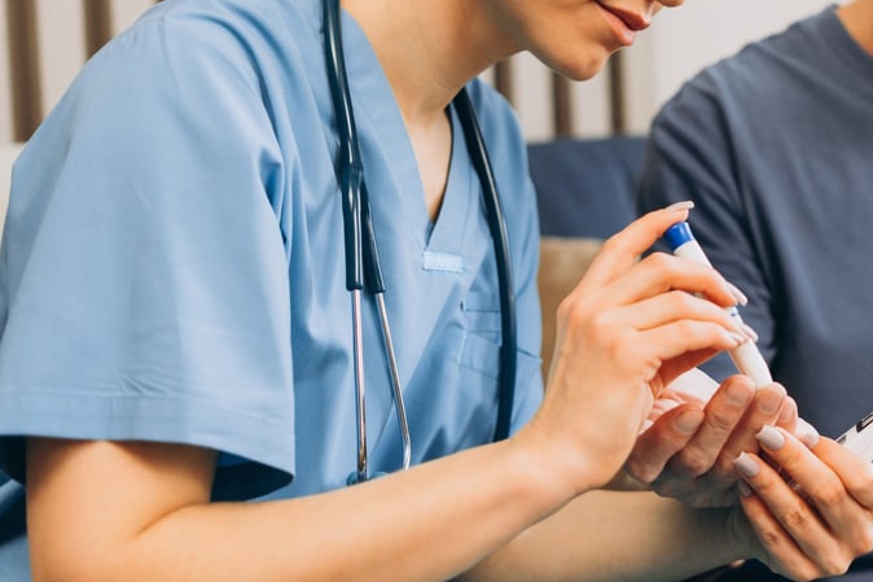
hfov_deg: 22.4
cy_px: 150
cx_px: 767
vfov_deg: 15.3
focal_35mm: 89
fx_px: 2158
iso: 400
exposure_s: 1/200
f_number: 2.2
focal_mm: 50
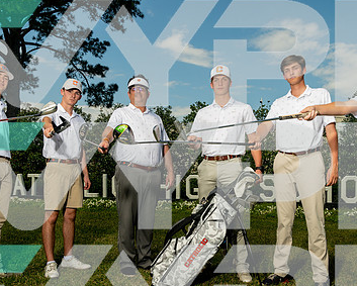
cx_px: 197
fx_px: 391
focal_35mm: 37
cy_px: 176
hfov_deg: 49.0
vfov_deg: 39.9
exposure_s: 1/250
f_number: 8
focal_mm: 24
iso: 100
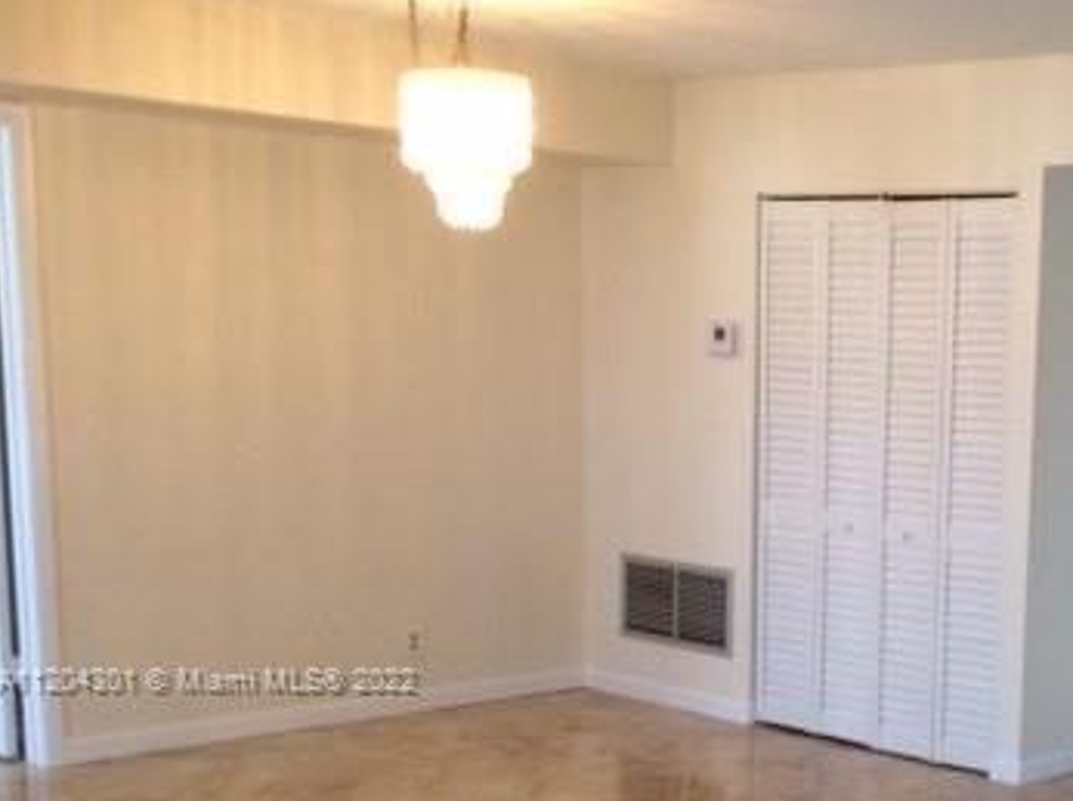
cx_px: 977
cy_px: 683
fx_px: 1826
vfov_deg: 24.2
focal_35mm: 59
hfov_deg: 31.2
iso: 32
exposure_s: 1/30
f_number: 2.4
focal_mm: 3.3
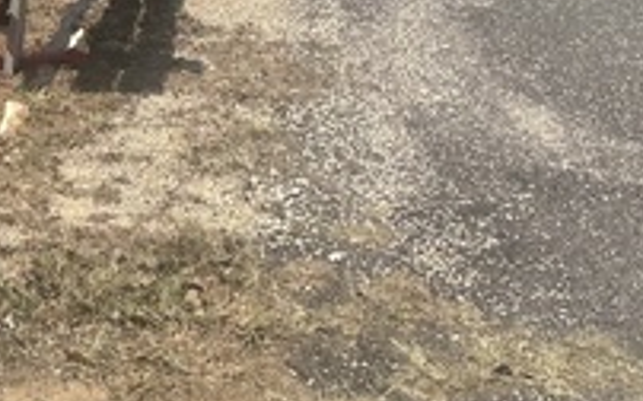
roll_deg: -3.9
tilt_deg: -5.1
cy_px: -274
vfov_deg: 14.1
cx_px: -102
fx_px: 1471
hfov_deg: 22.9
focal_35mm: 84
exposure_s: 1/4717
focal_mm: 5.1
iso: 32
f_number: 1.6
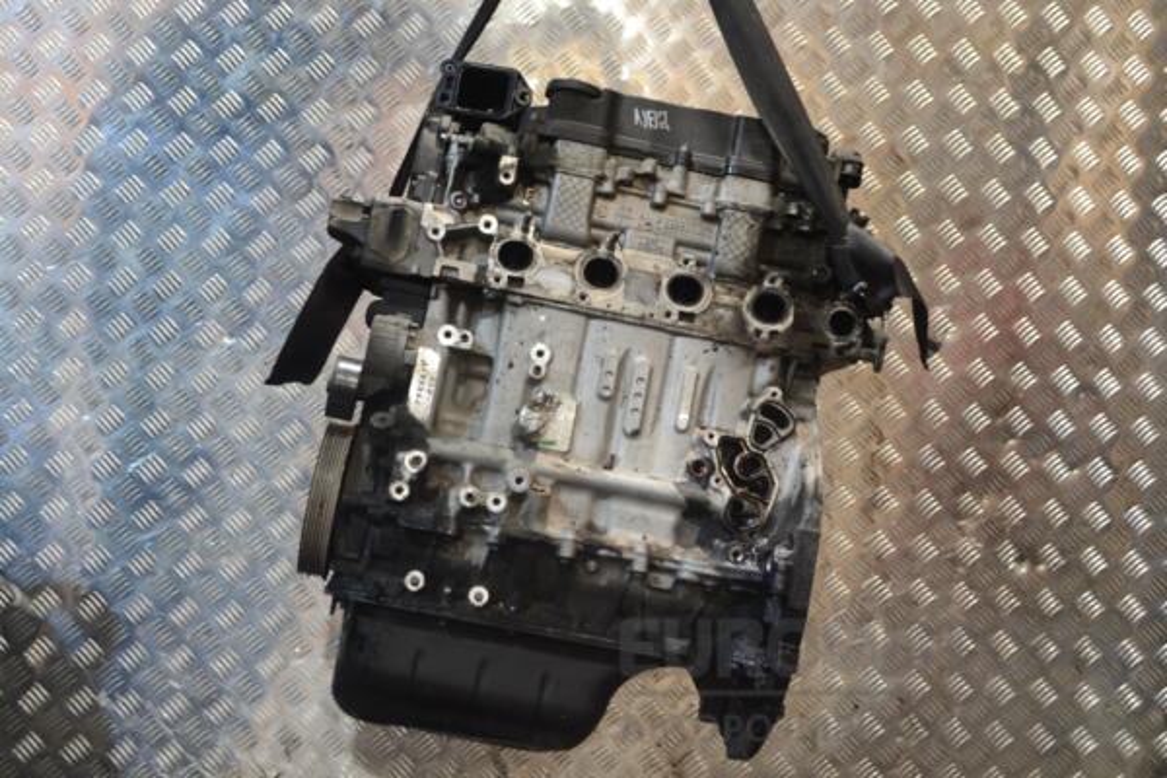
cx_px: 584
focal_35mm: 48
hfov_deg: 41.1
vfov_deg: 28.1
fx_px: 1556
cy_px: 389
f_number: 4.8
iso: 640
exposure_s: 1/30
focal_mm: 32
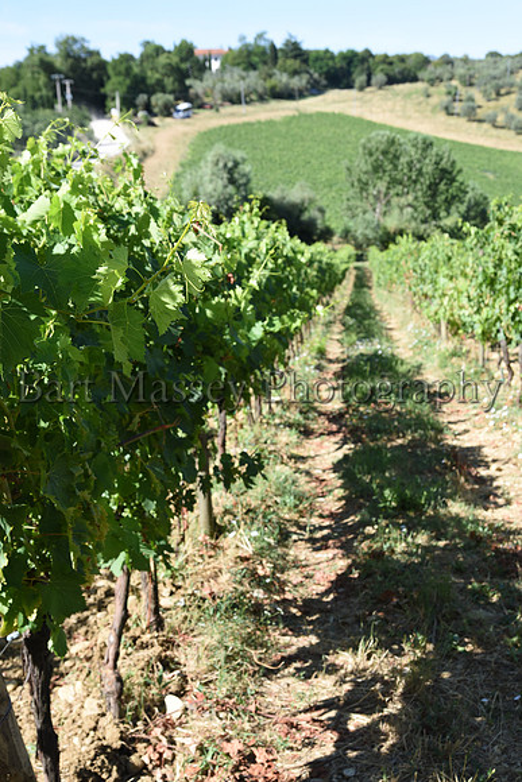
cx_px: 261
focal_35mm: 46
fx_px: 1000
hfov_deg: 29.3
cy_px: 391
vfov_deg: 42.7
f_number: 8
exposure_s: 1/200
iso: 160
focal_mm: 46
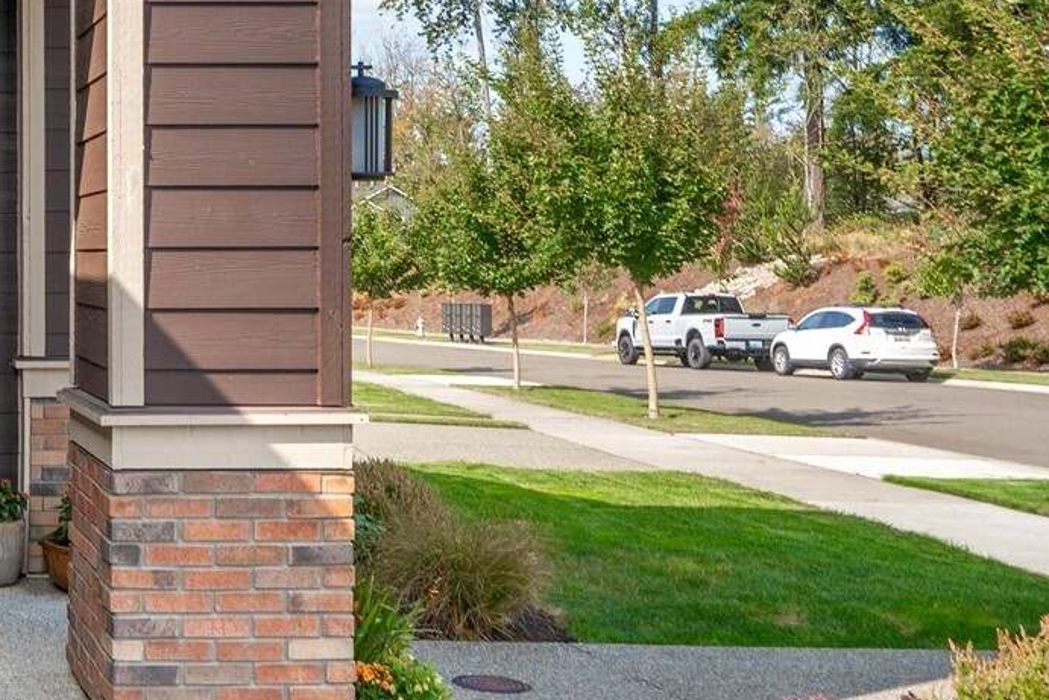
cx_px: -139
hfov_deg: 32.0
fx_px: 1574
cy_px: 244
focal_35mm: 54
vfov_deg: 25.0
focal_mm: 22
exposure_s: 1/80
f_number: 7.1
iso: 100
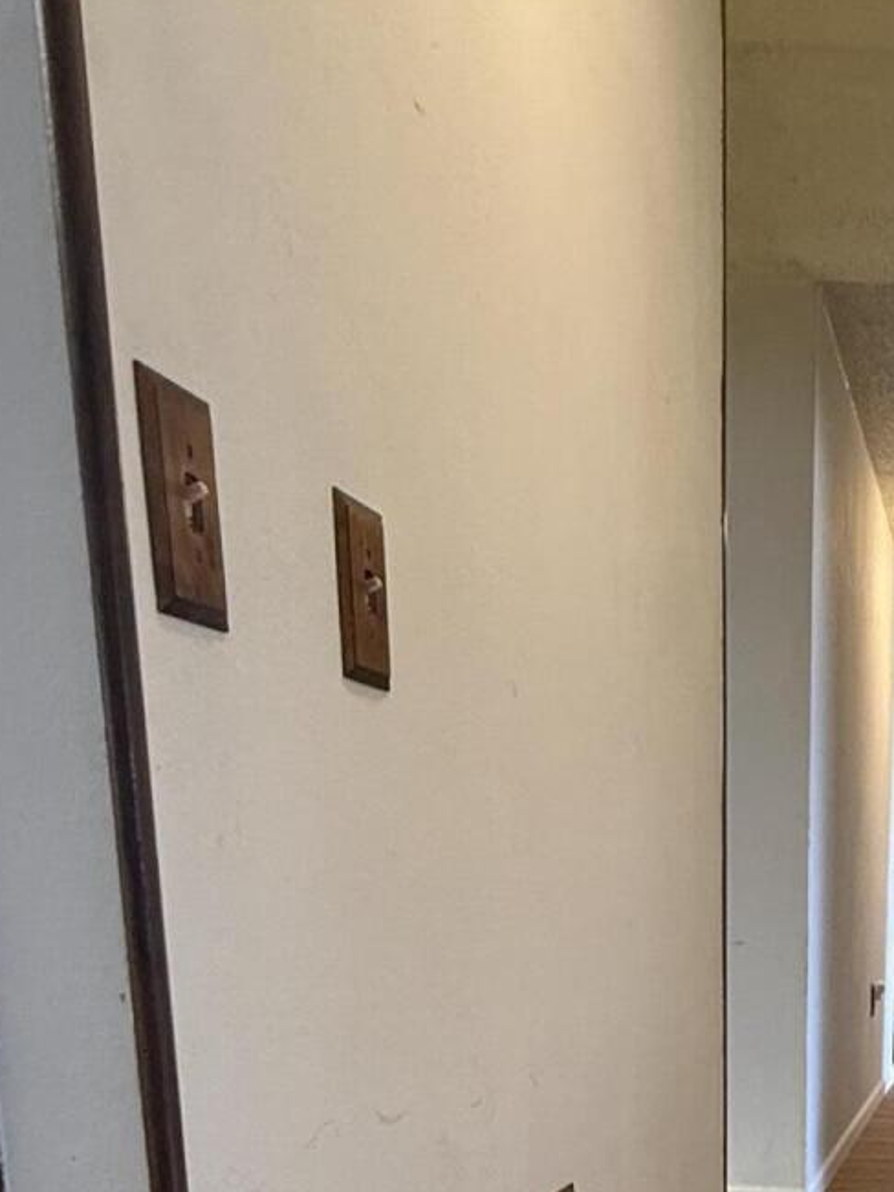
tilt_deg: -14.0
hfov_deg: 31.0
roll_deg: -1.8
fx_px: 1481
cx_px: 907
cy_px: 1284
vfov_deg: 37.4
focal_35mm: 43
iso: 250
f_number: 2.2
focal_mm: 2.22
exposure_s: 1/60
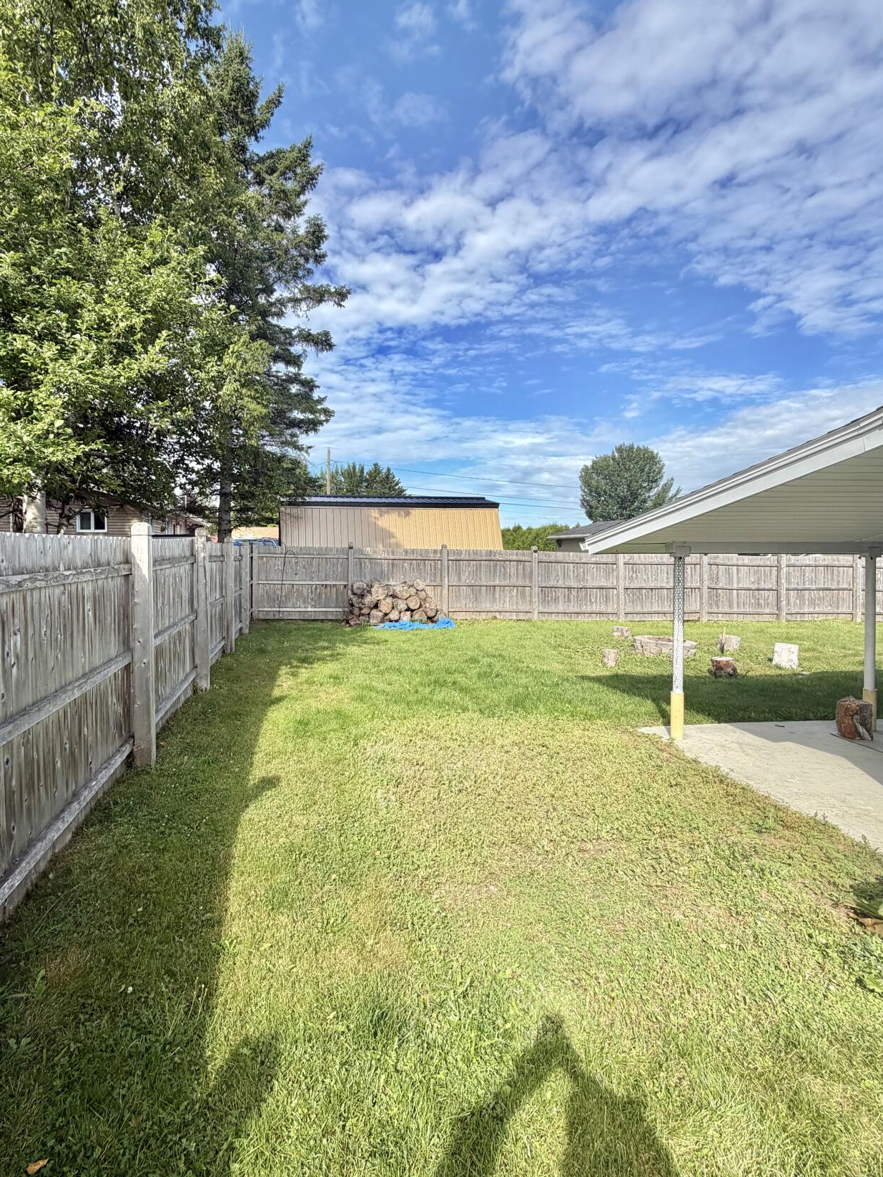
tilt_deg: -1.5
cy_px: 563
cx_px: 368
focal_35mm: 17
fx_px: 578
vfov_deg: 91.0
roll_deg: -0.1
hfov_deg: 74.2
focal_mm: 2.22
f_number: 2.2
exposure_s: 1/770
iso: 32
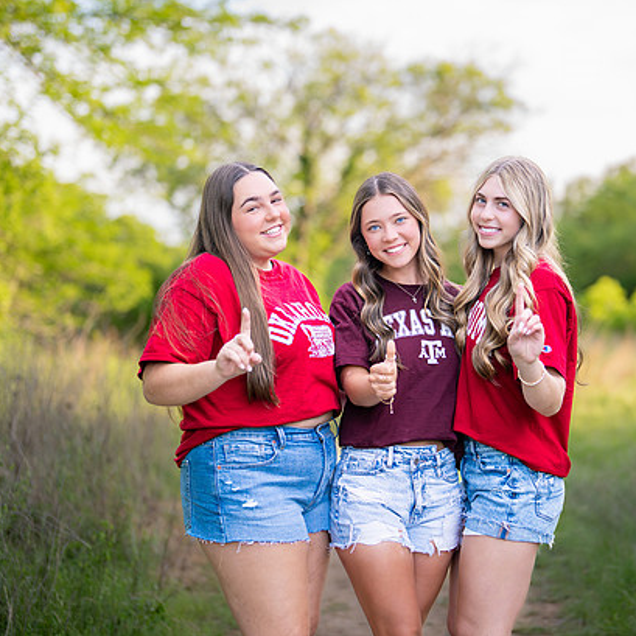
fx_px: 1559
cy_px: 272
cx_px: 402
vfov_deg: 23.0
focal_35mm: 75
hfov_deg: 23.0
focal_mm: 50
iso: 250
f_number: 1.2
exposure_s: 1/1250
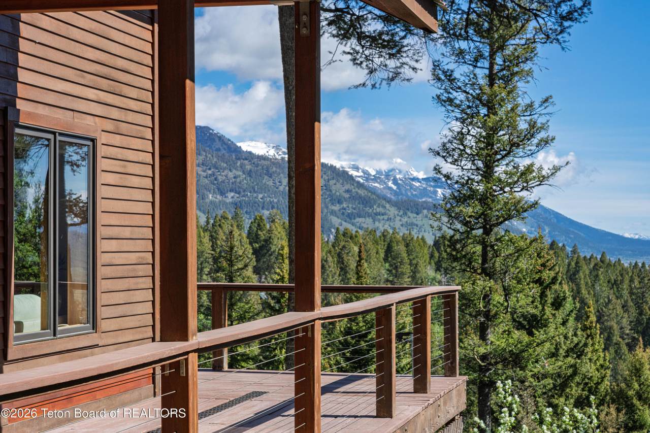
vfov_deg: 18.7
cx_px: 325
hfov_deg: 27.7
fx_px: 1318
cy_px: 216
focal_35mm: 73
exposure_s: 1/500
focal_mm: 73
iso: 400
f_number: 13
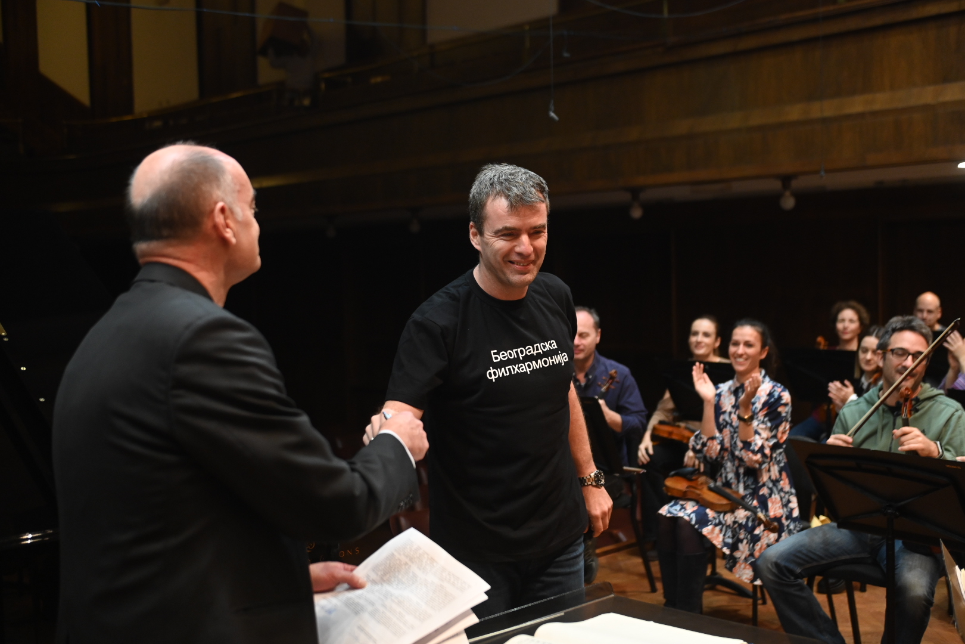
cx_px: 482
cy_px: 322
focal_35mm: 42
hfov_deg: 46.4
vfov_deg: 31.9
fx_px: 1126
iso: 2500
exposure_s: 1/320
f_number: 2.8
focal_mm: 42
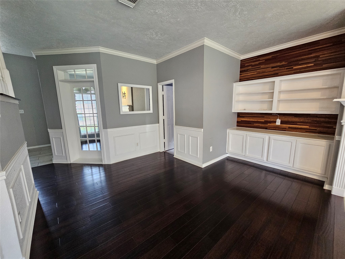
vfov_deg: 89.9
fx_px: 130
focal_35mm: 13
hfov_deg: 106.2
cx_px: 172
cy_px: 130
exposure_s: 1/30
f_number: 2.2
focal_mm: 2.2
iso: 400
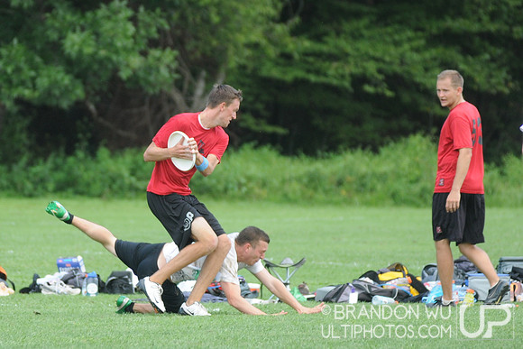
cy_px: 174
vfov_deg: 4.6
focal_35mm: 300
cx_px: 262
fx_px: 4359
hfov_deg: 6.9
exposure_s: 1/640
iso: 400
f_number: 2.8
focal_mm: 200
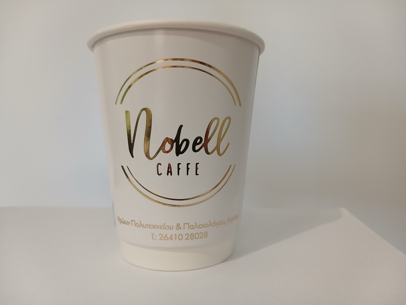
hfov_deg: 65.3
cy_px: 152
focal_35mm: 27
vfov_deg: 51.4
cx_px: 203
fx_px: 317
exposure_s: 1/50
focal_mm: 3.98
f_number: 1.8
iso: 250
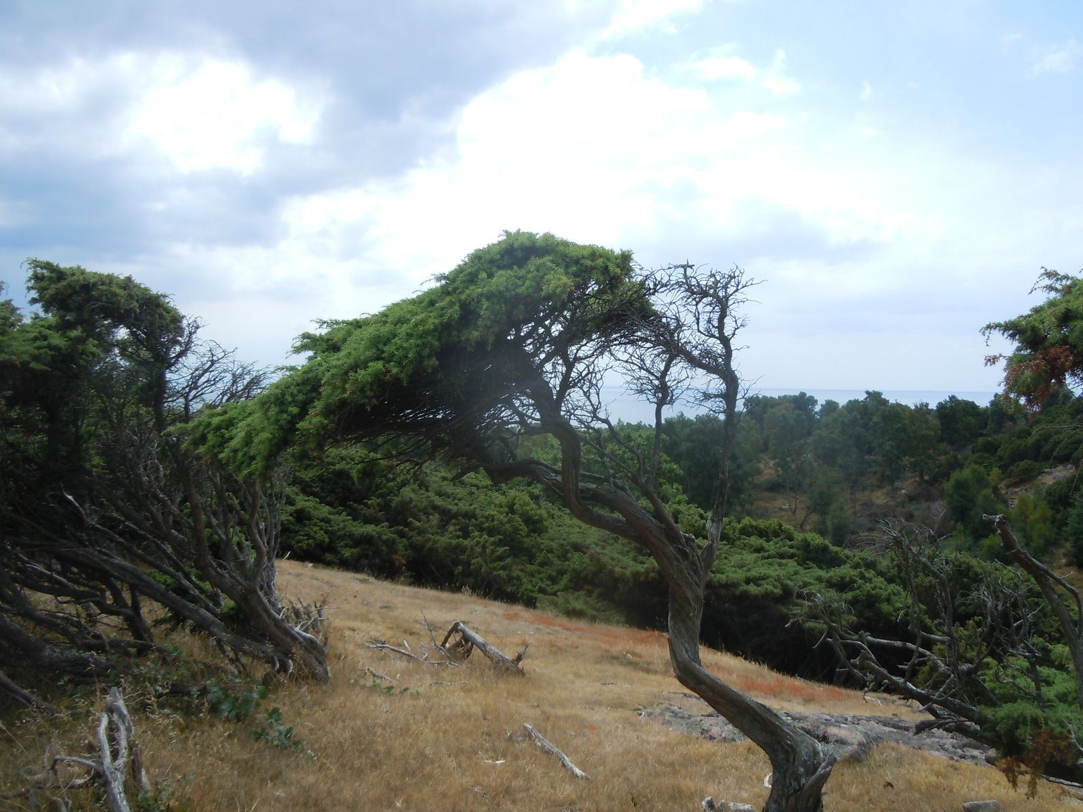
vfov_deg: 46.8
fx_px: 939
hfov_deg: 60.0
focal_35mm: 30
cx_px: 542
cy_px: 406
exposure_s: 1/1000
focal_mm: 5.4
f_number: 3.5
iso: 100
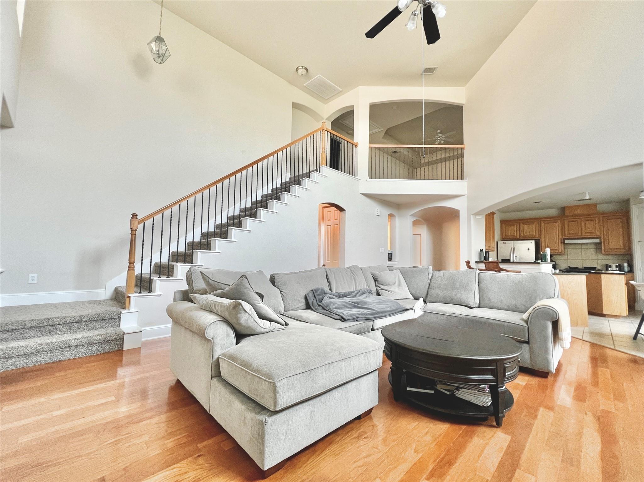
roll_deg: +1.4
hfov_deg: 106.2
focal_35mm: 13
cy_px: 241
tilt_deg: +3.2
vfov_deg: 89.9
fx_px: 242
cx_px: 322
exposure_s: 1/60
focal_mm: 1.57
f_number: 1.8
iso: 160
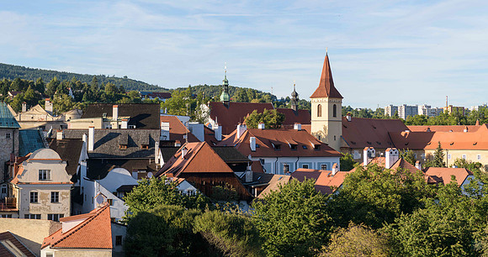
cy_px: 109
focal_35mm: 74
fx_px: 949
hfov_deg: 28.8
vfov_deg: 15.4
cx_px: 244
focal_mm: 70
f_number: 5
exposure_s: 1/400
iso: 64
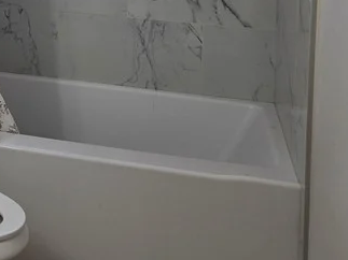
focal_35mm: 73
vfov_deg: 18.2
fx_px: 734
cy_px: -114
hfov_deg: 24.6
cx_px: -51
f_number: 1.8
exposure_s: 1/135
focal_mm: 5.4
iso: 25
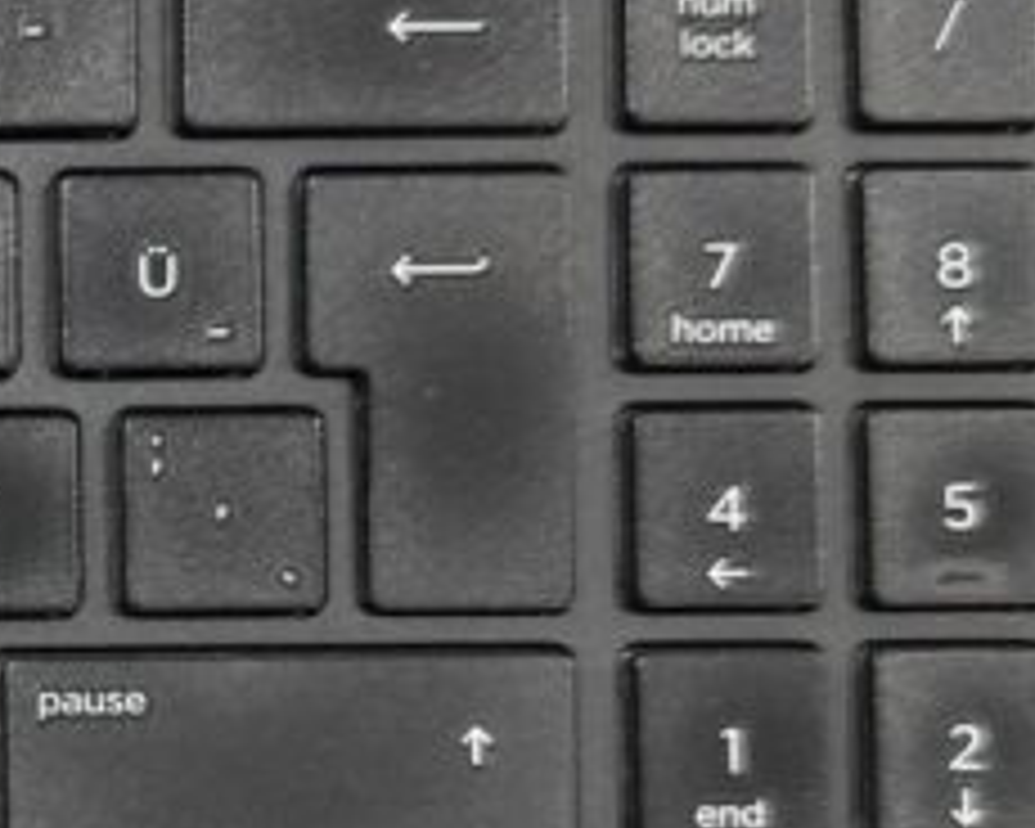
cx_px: -756
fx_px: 3737
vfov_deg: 12.5
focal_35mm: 122
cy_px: 742
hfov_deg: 14.2
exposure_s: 1/50
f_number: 1.78
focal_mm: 6.76
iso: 200
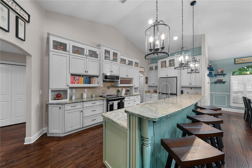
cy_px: 84
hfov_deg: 112.6
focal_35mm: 12
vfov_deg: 90.0
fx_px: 84
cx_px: 126
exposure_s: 2.5
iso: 200
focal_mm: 12
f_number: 8
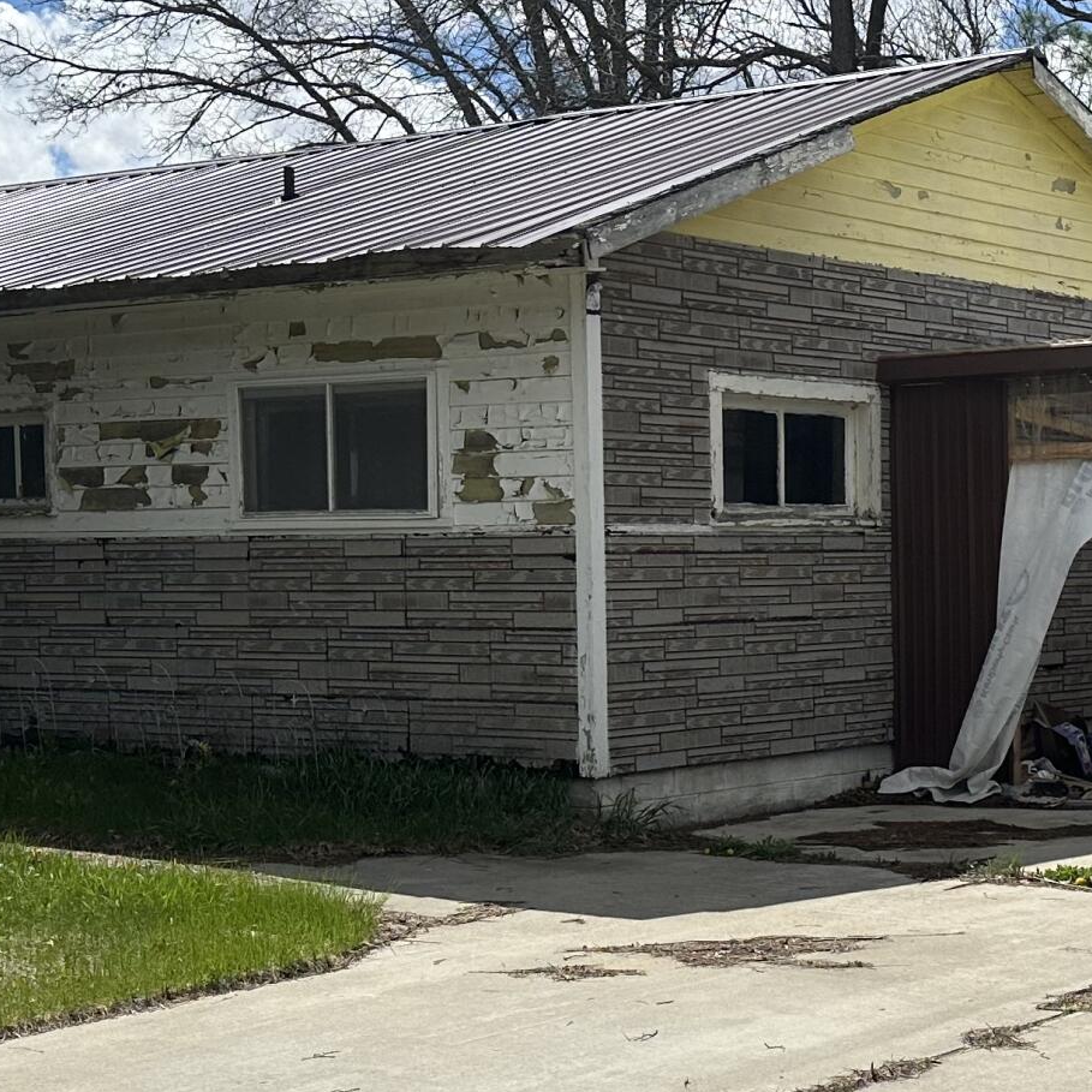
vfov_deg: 24.6
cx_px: 848
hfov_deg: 24.3
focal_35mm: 70
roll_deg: +0.9
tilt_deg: -2.1
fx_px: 2498
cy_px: 697
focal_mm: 6.86
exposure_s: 1/7576
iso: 80
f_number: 1.78
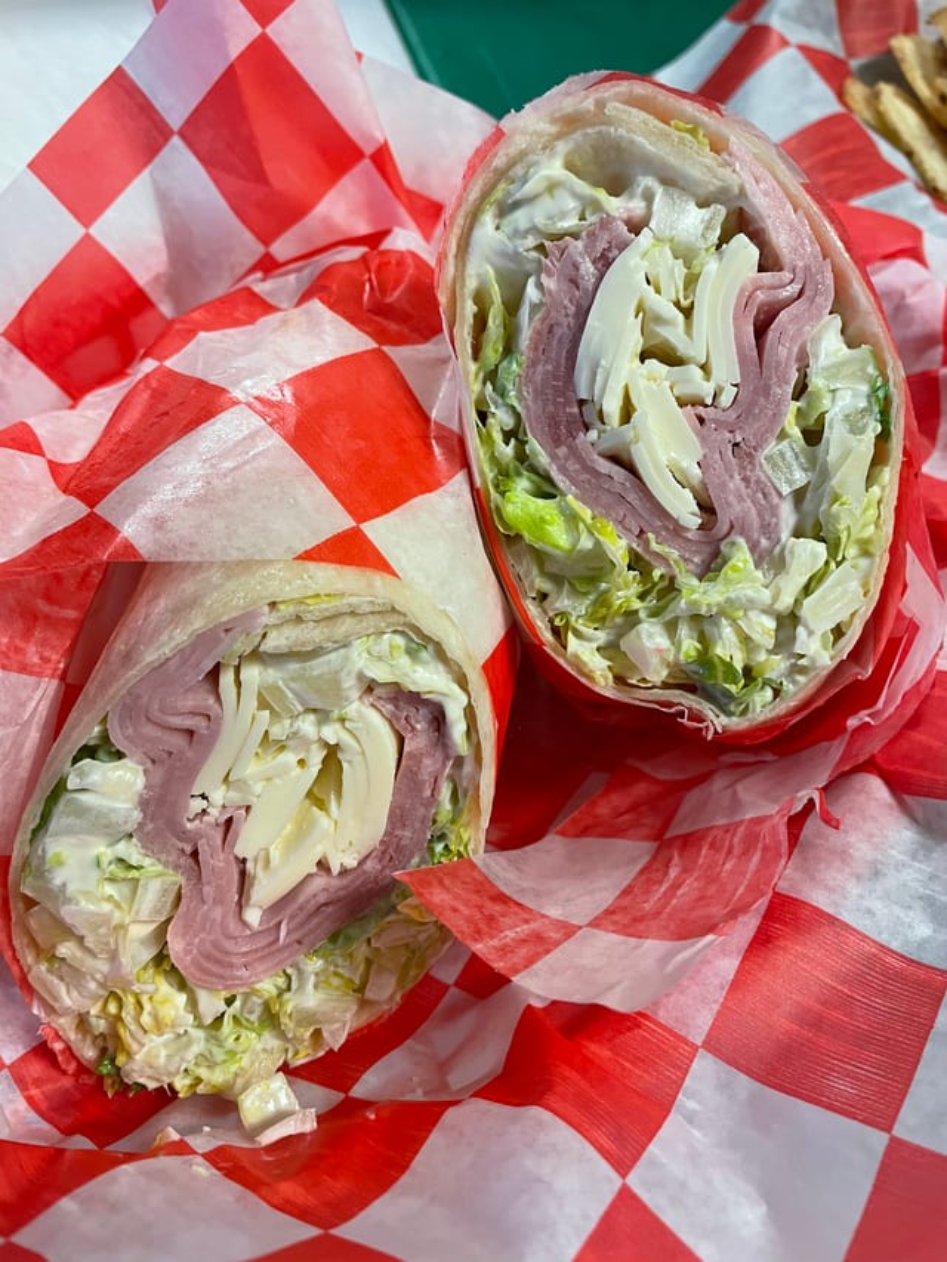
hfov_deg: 53.1
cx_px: 474
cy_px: 631
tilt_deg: -62.7
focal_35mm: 26
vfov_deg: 67.3
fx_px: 948
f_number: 1.6
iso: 125
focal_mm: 4.2
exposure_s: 1/60
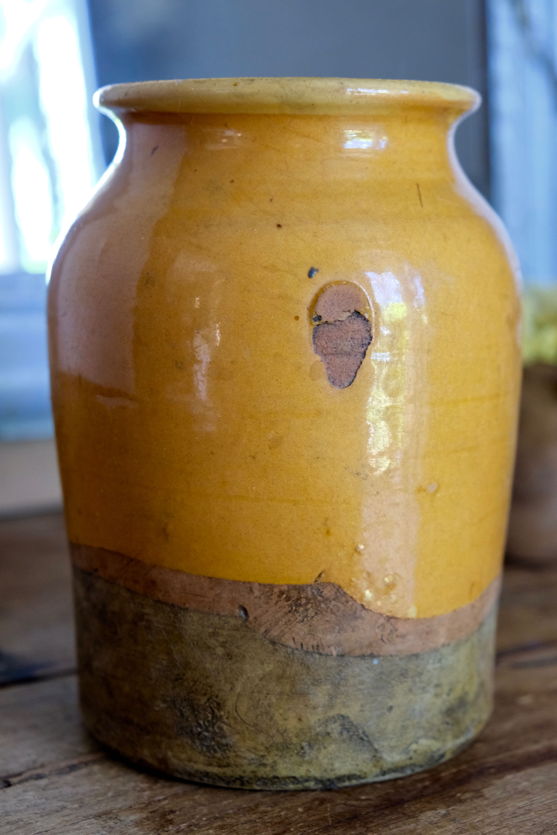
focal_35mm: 60
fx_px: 1392
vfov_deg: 33.4
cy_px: 421
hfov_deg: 22.6
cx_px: 277
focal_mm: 39
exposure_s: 1/60
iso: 2500
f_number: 4
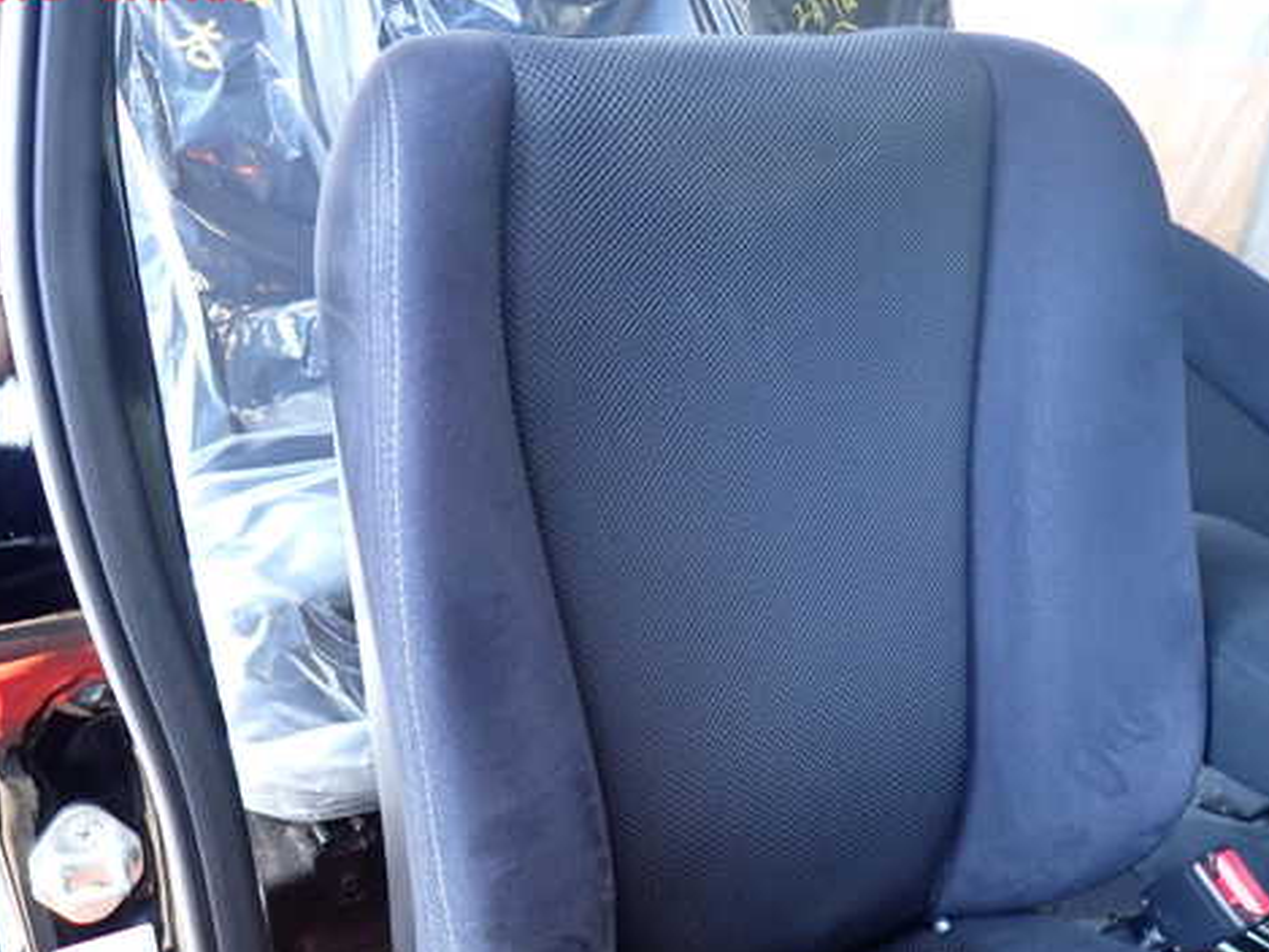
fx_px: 1173
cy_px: 557
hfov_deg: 56.7
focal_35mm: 32
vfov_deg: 44.0
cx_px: 566
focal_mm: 4.5
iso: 200
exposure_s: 1/40
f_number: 2
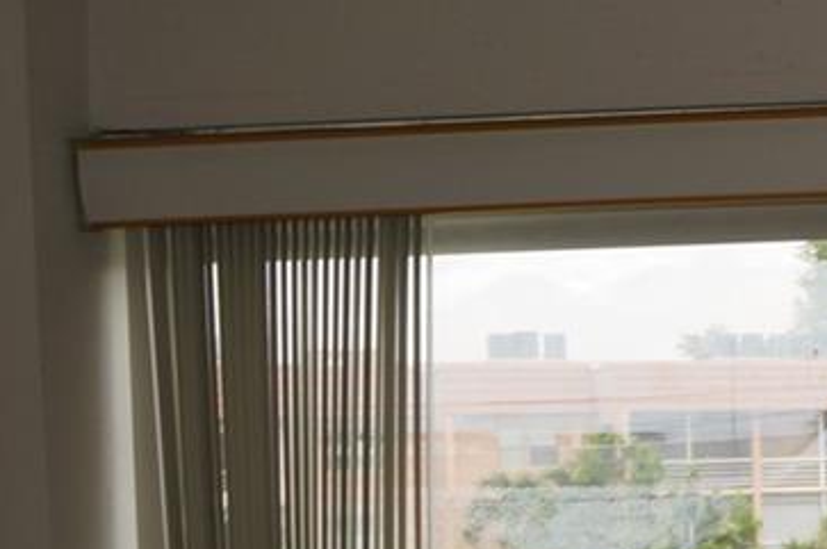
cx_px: 1729
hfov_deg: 14.1
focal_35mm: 119
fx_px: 2730
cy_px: 697
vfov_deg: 11.2
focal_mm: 18
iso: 125
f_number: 6.3
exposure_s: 1/160
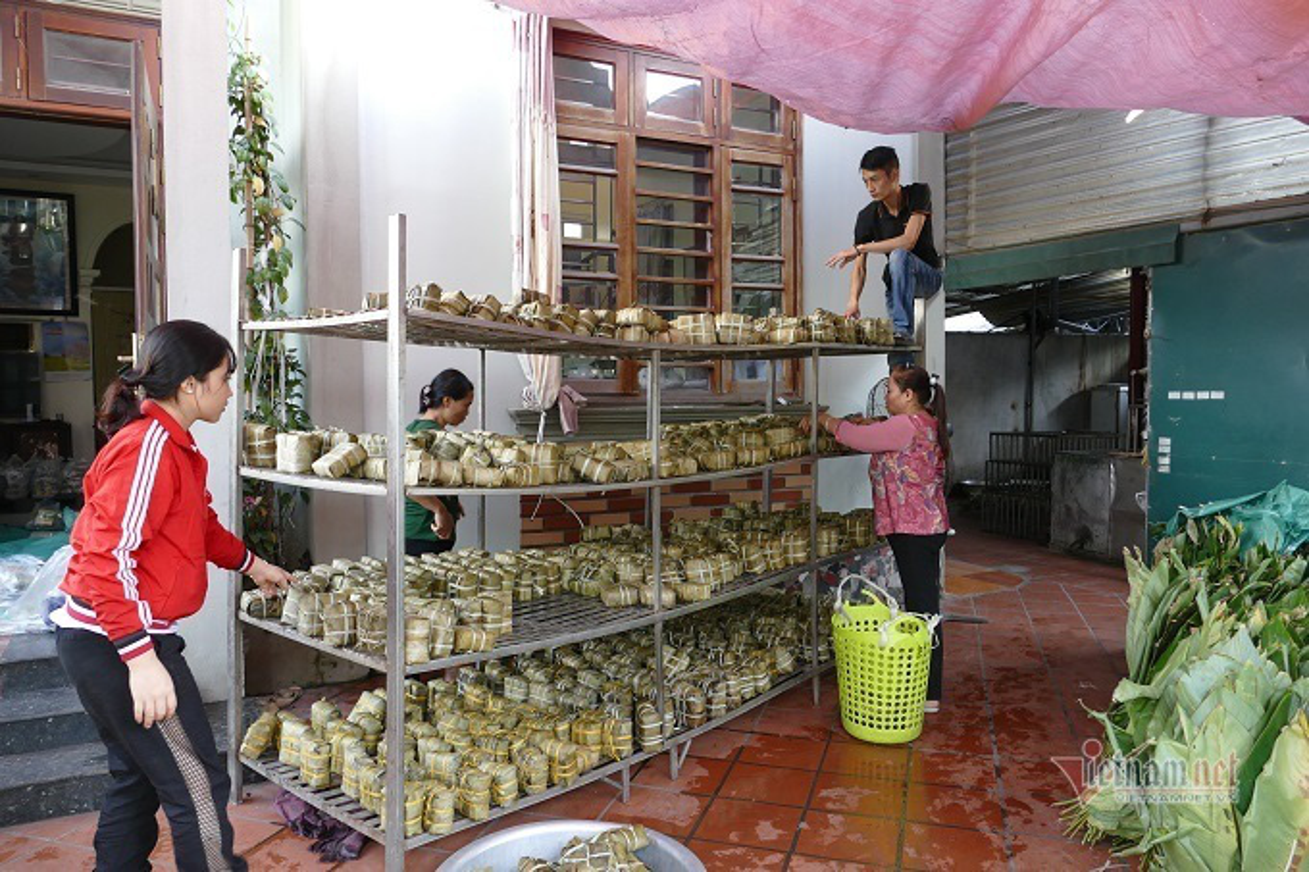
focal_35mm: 25
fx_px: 909
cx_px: 654
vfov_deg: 51.3
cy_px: 436
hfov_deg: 71.5
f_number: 2.8
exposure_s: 1/60
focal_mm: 9.12
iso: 250
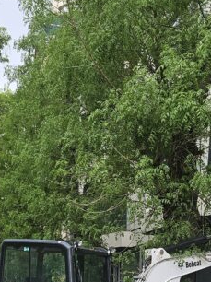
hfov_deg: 19.1
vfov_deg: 23.7
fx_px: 627
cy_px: 311
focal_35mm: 77
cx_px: 123
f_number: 1.8
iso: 25
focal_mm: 5.4
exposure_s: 1/127
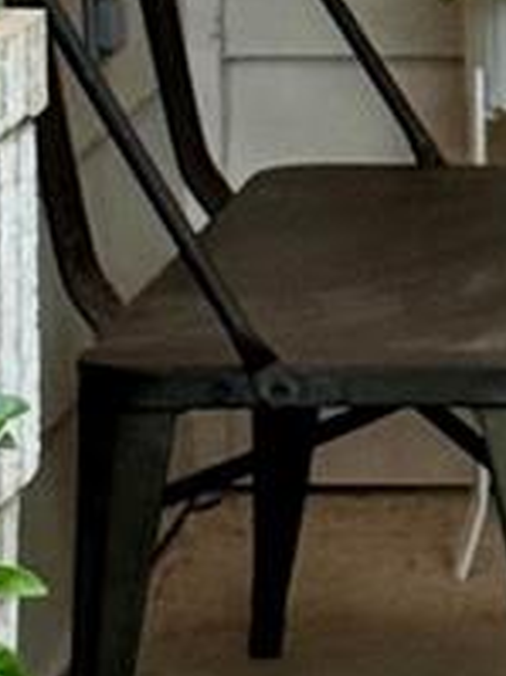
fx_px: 7239
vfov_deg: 5.3
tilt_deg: -4.5
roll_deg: -0.4
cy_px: -75
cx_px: 1144
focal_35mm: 371
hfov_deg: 3.9
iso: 250
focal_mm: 6.76
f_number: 1.78
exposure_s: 1/60
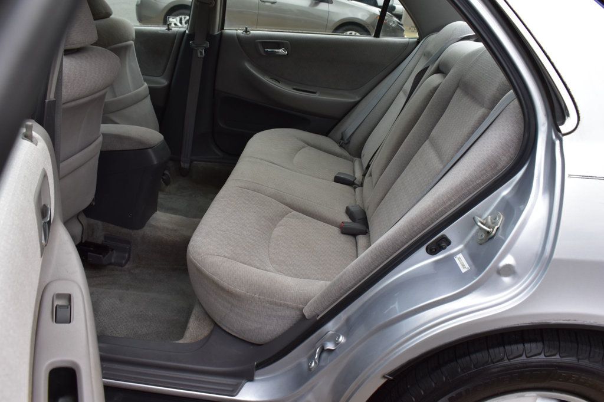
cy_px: 201
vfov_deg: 43.6
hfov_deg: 61.9
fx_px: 503
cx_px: 302
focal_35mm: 30
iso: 400
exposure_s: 1/160
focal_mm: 20
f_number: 9
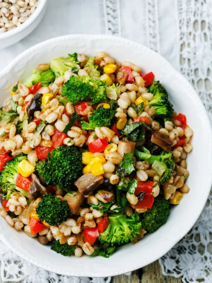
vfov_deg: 18.0
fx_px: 890
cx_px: 31
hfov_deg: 13.5
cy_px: 142
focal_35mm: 109
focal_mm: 50
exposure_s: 1/13
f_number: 5
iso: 100
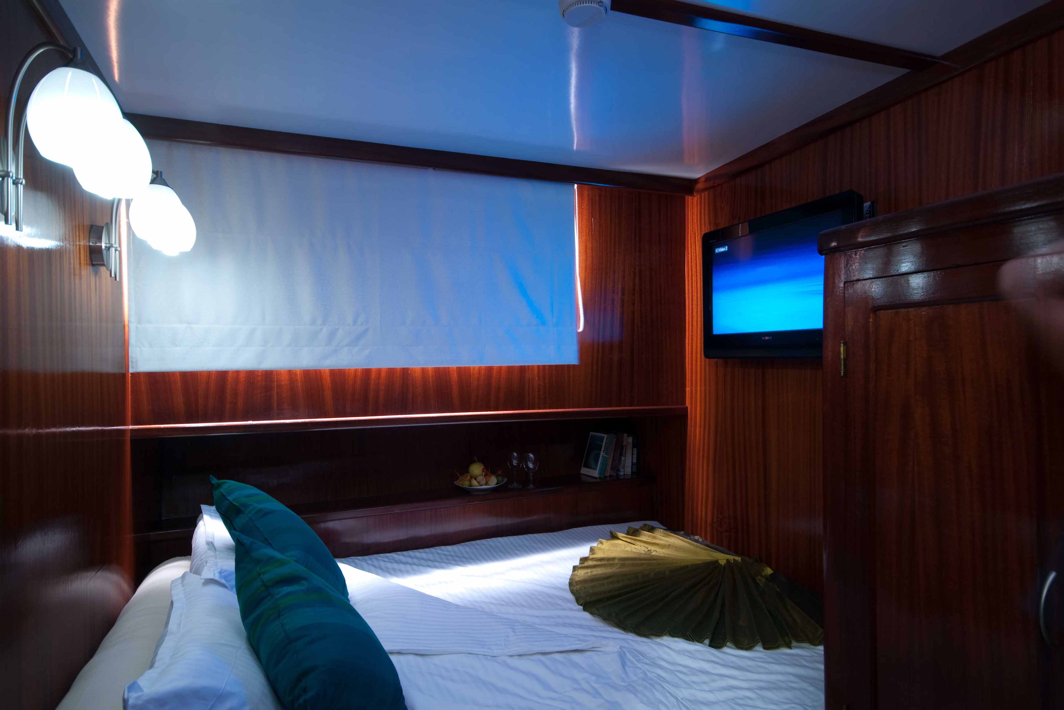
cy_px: 355
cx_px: 532
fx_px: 621
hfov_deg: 81.2
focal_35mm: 21
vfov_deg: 59.5
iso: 100
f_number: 4.8
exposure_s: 25
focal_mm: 14
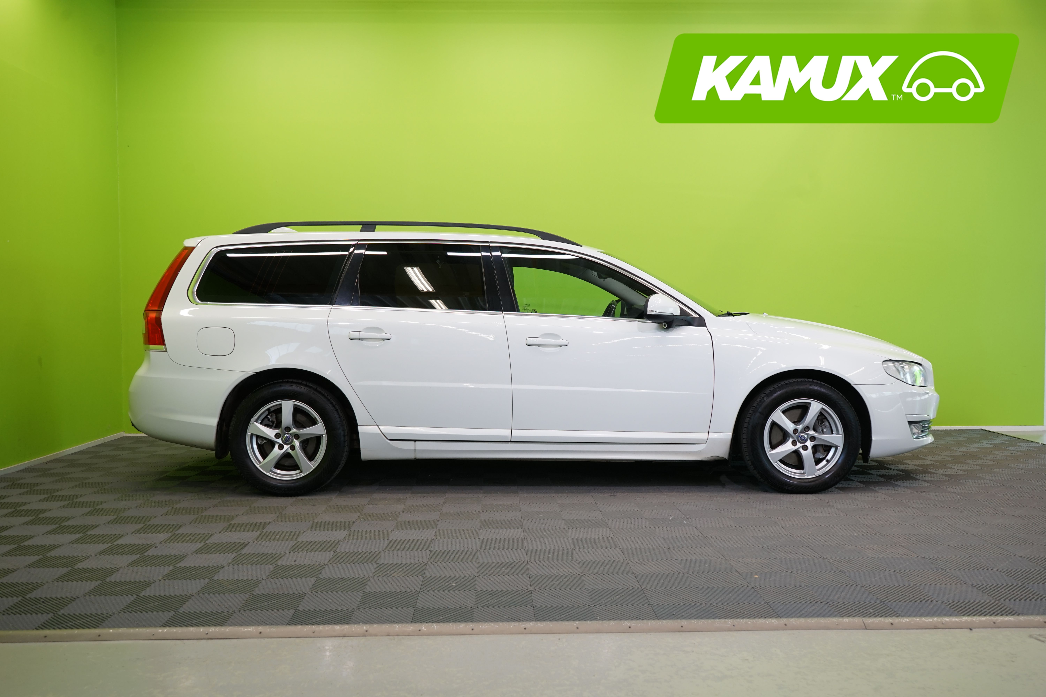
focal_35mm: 33
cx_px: 523
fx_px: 959
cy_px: 348
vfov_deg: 40.0
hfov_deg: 57.2
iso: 500
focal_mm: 33
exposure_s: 1/40
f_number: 6.3
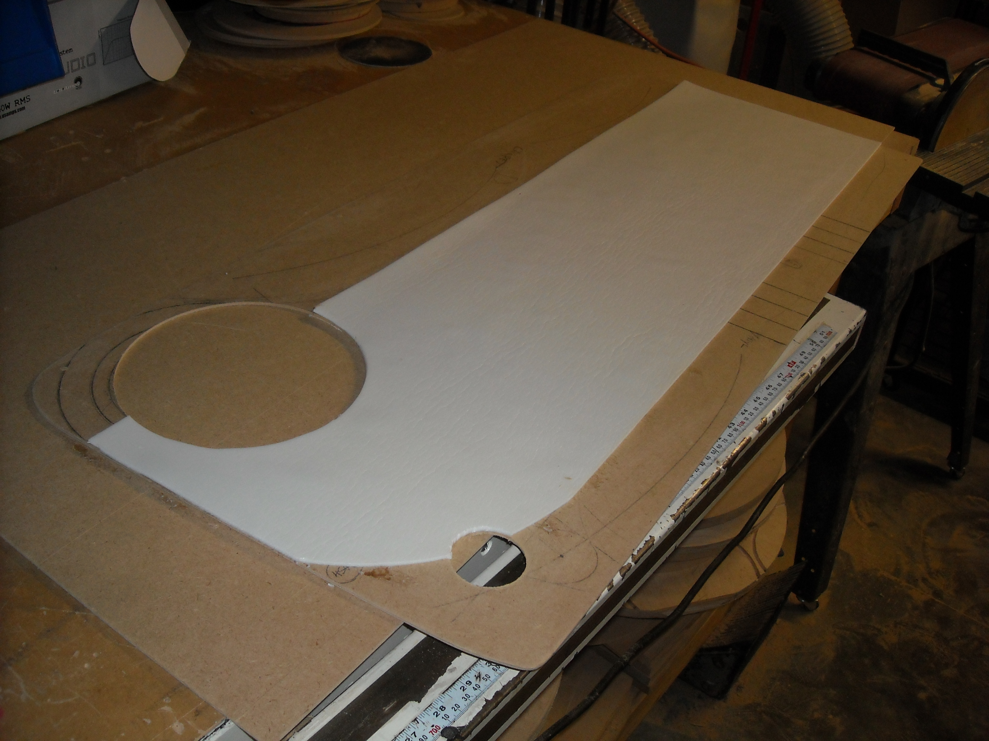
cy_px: 370
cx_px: 494
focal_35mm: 35
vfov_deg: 40.7
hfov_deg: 52.6
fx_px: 1000
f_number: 2.8
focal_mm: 5.7
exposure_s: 1/60
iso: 200
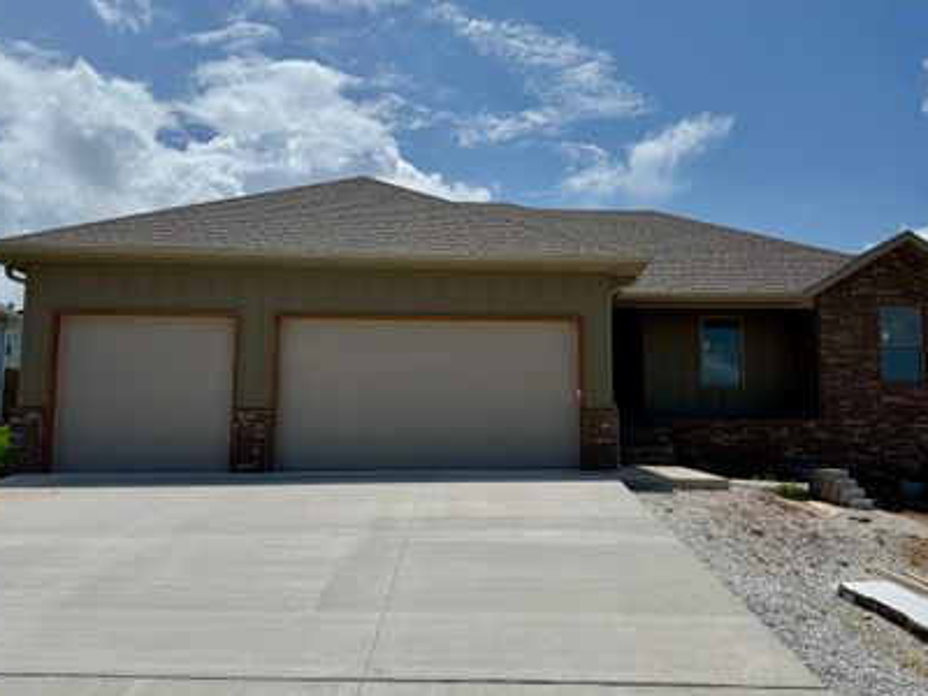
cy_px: 361
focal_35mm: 30
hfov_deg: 59.8
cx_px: 510
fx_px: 804
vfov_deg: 46.8
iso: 80
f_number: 1.78
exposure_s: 1/12346
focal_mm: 6.76
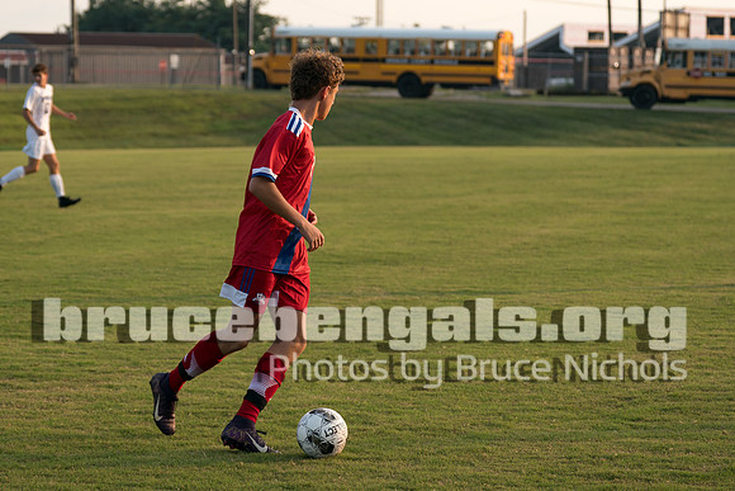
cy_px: 200
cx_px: 315
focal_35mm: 111
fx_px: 2273
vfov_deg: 12.3
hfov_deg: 18.4
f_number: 2.8
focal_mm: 70
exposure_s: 1/1250
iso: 200
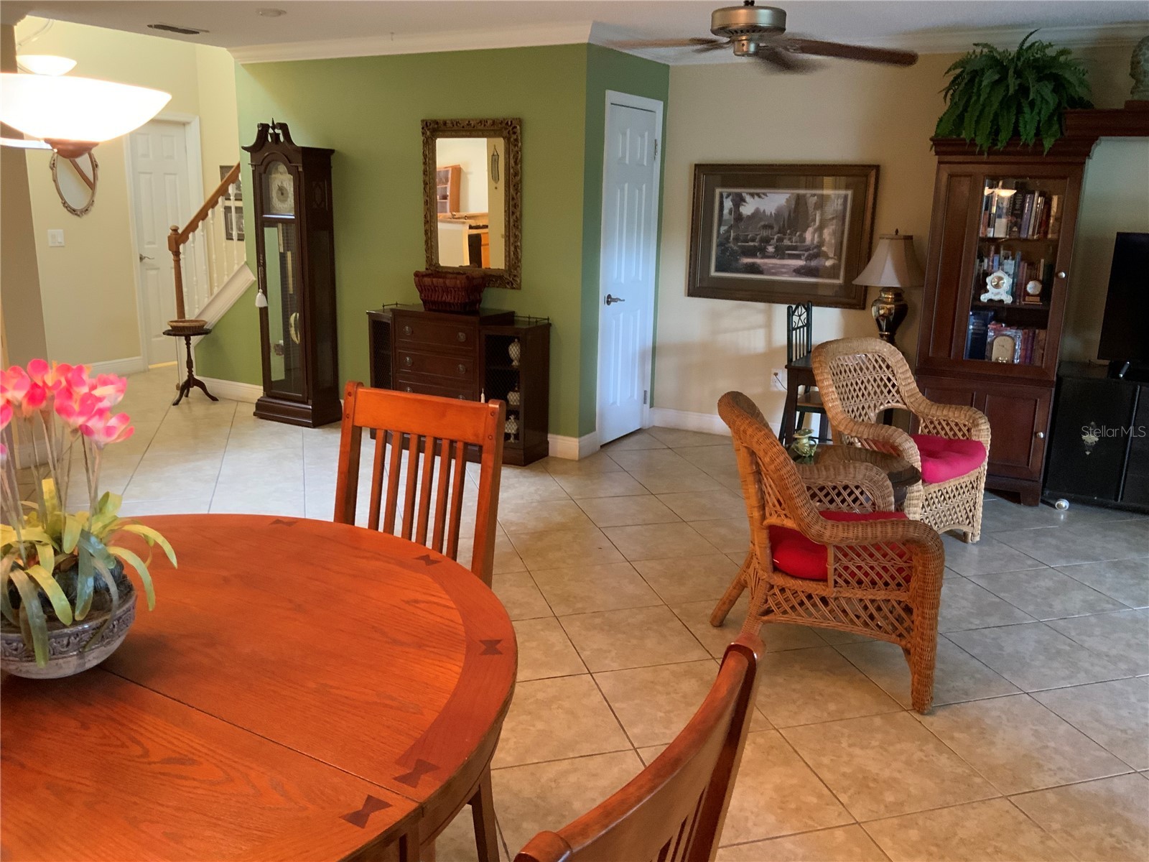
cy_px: 431
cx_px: 574
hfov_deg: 61.7
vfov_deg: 48.2
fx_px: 963
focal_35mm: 29
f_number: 1.8
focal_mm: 3
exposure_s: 1/30
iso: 250
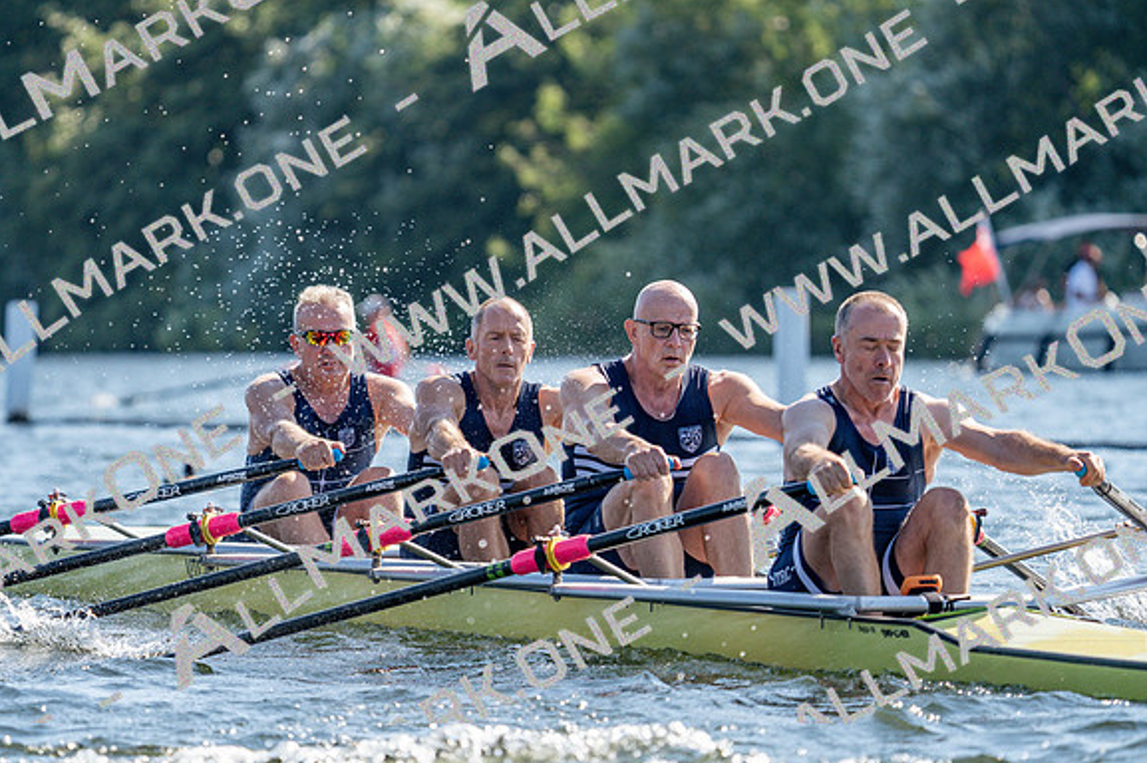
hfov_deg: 6.2
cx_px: 574
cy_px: 382
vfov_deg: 4.1
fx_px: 10635
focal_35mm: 334
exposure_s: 1/1600
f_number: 6.3
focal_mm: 332
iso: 500
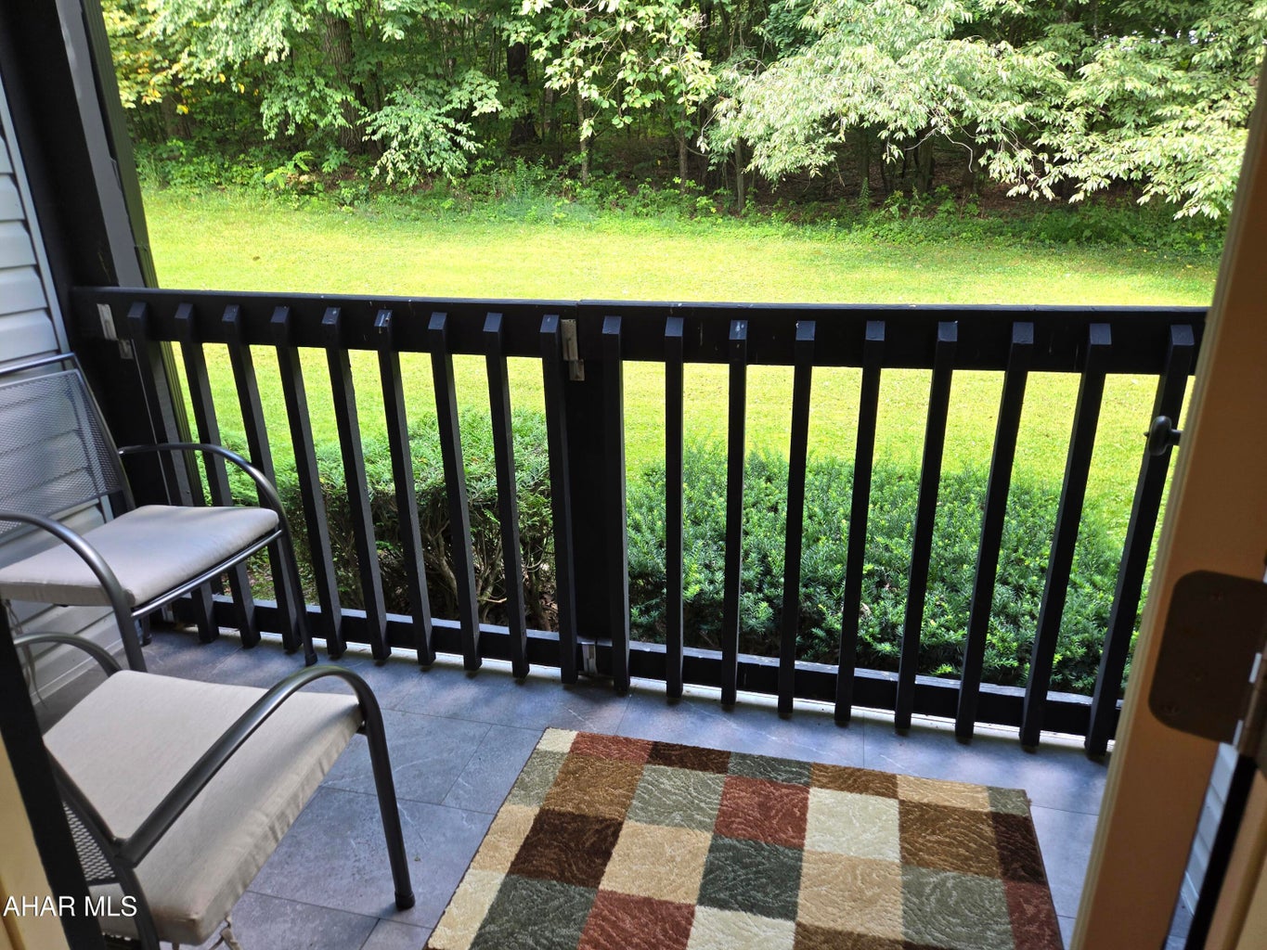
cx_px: 634
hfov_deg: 73.9
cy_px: 475
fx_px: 842
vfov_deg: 58.9
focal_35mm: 23
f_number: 1.8
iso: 50
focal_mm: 5.4
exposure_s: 1/120
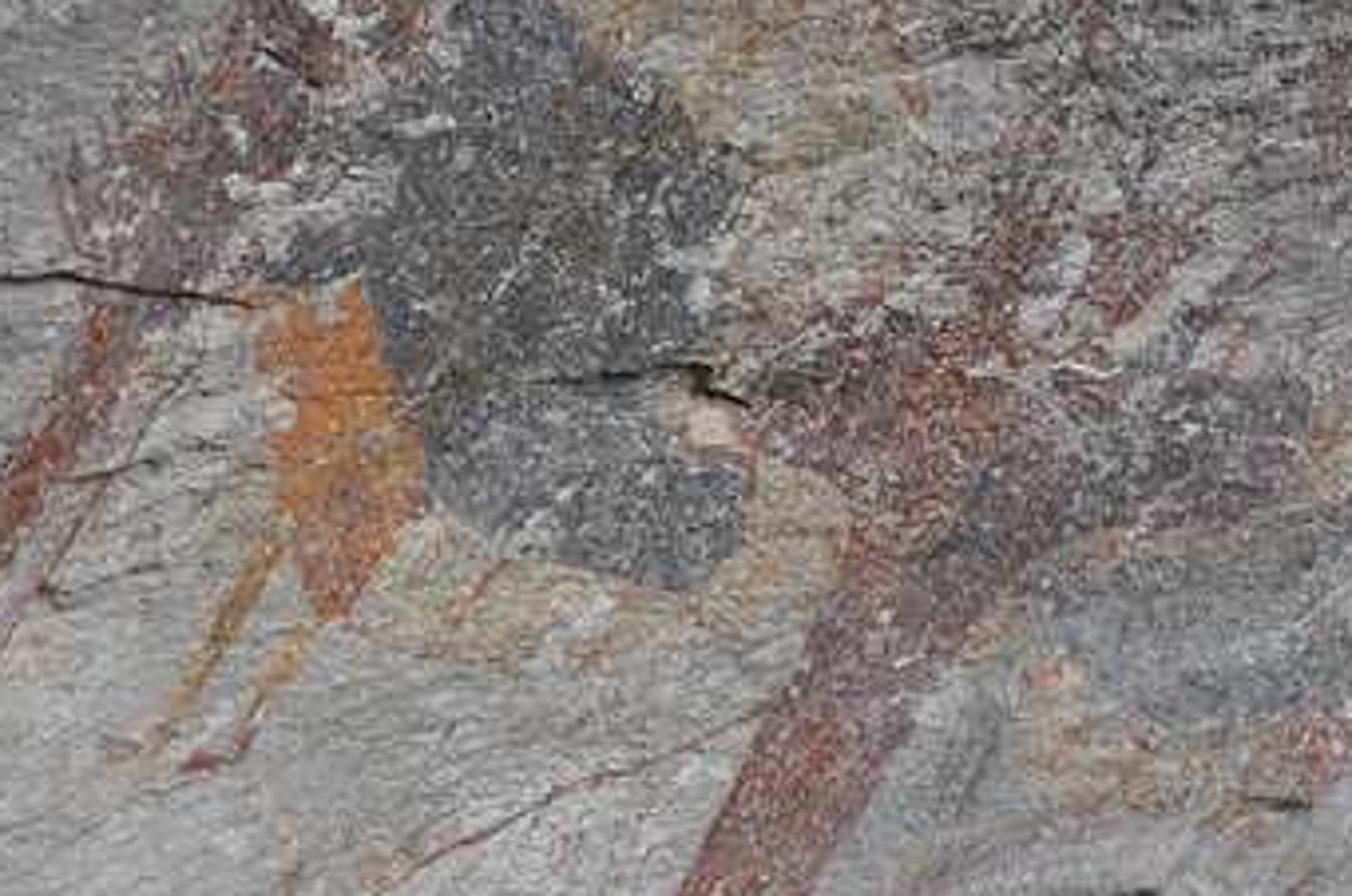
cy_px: 561
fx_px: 4305
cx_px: 559
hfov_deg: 17.8
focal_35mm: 115
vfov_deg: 11.9
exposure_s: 1/30
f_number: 5.6
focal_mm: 45
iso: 360
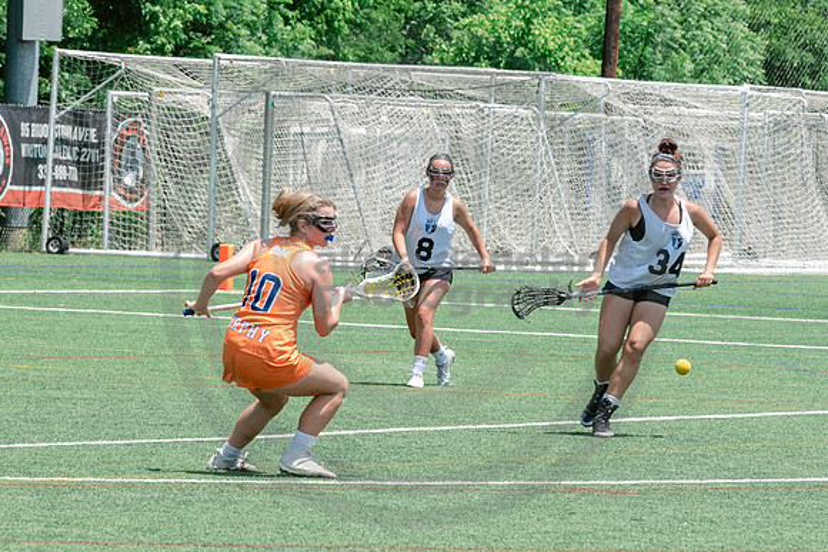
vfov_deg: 4.5
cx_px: 254
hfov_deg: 6.7
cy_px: 299
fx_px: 7106
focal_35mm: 309
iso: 400
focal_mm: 120
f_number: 7.1
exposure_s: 1/800
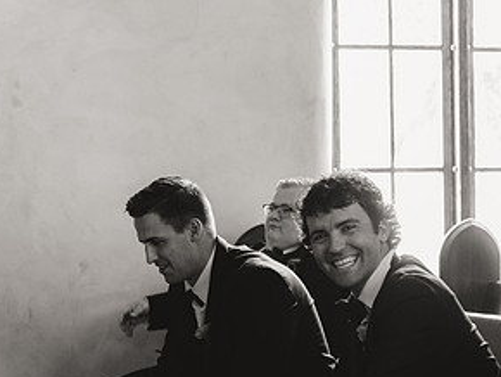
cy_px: 316
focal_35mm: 105
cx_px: 369
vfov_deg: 14.0
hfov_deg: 18.6
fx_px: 1521
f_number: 2
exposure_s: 1/125
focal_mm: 35
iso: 1600
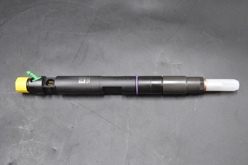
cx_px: 124
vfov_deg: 30.8
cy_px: 82
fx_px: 300
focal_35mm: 44
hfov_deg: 45.0
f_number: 4.5
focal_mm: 29
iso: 400
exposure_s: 1/40
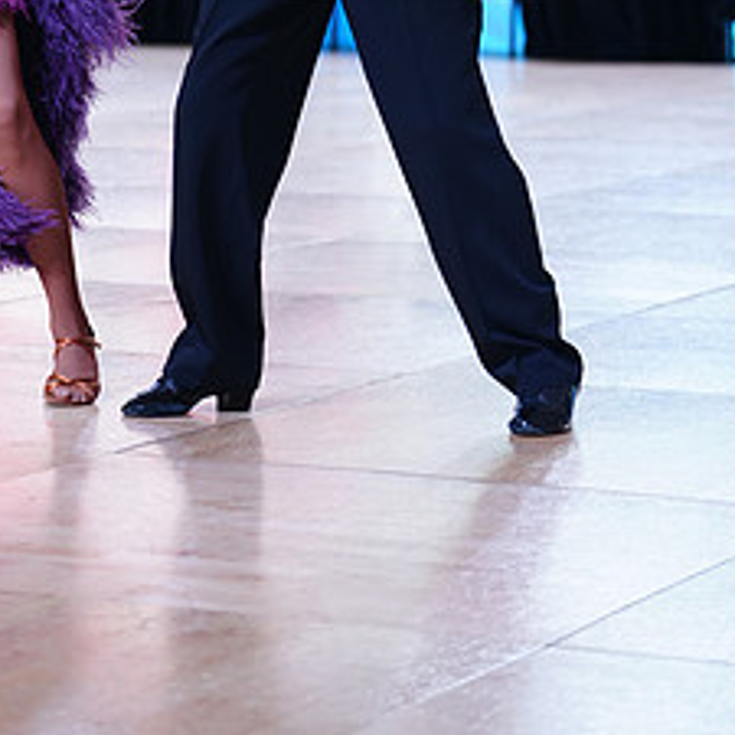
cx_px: 129
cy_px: -114
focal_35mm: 173
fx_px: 4156
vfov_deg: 10.0
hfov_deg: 10.1
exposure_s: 1/400
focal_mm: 79
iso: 500
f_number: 2.8
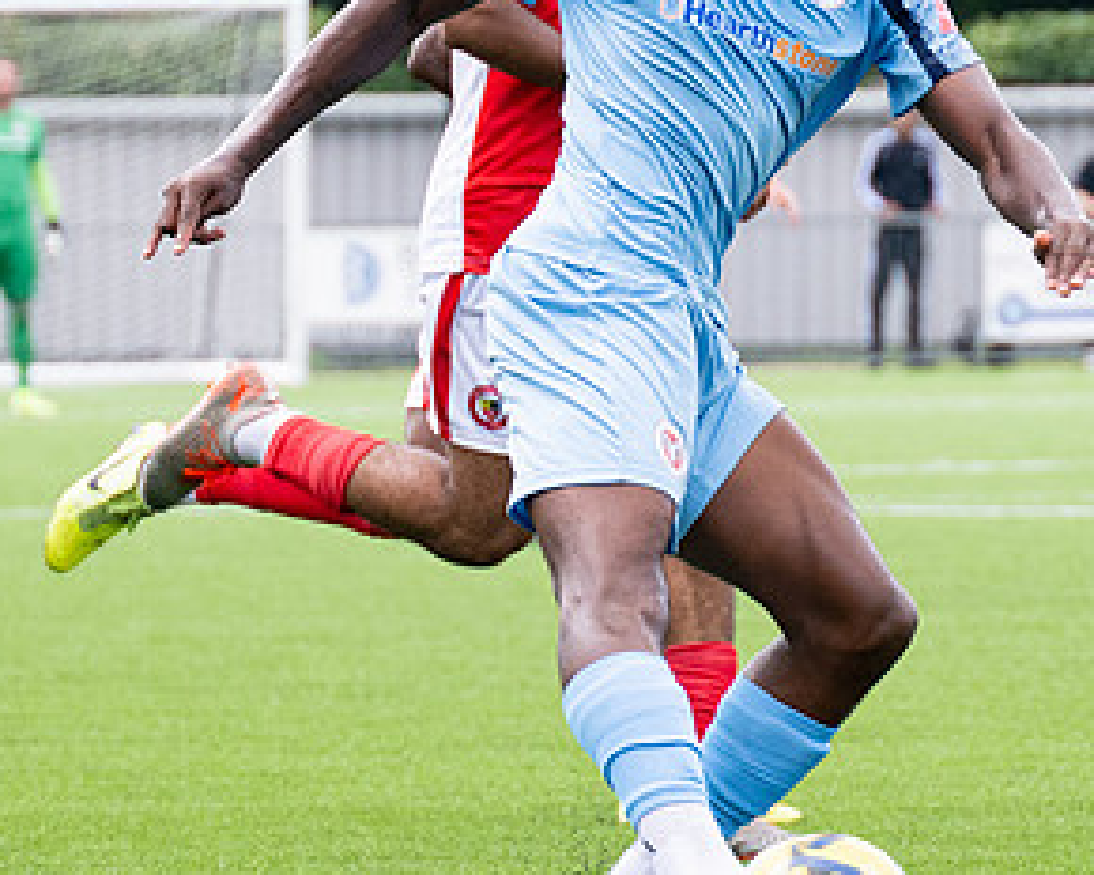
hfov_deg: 4.0
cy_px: 605
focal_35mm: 479
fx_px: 15509
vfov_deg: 3.2
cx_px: 346
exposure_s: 1/1250
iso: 400
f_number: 4
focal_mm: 104
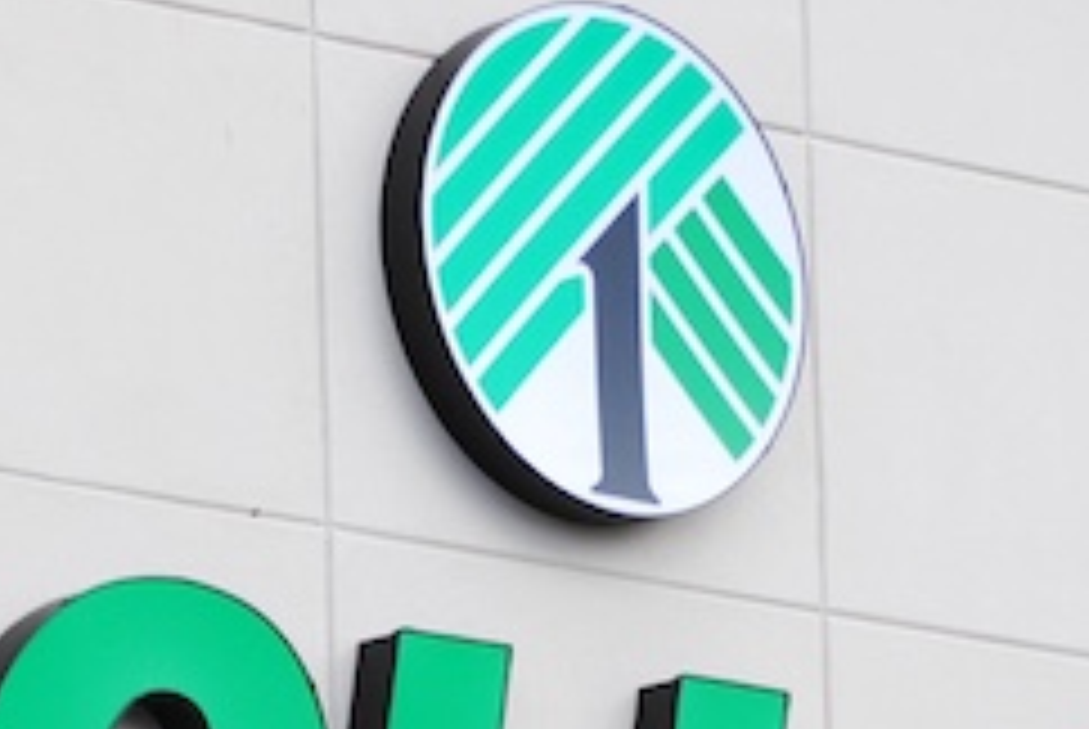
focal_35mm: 619
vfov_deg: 2.2
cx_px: 360
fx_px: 18747
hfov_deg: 3.3
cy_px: 1051
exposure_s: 1/500
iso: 100
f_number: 5.6
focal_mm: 100
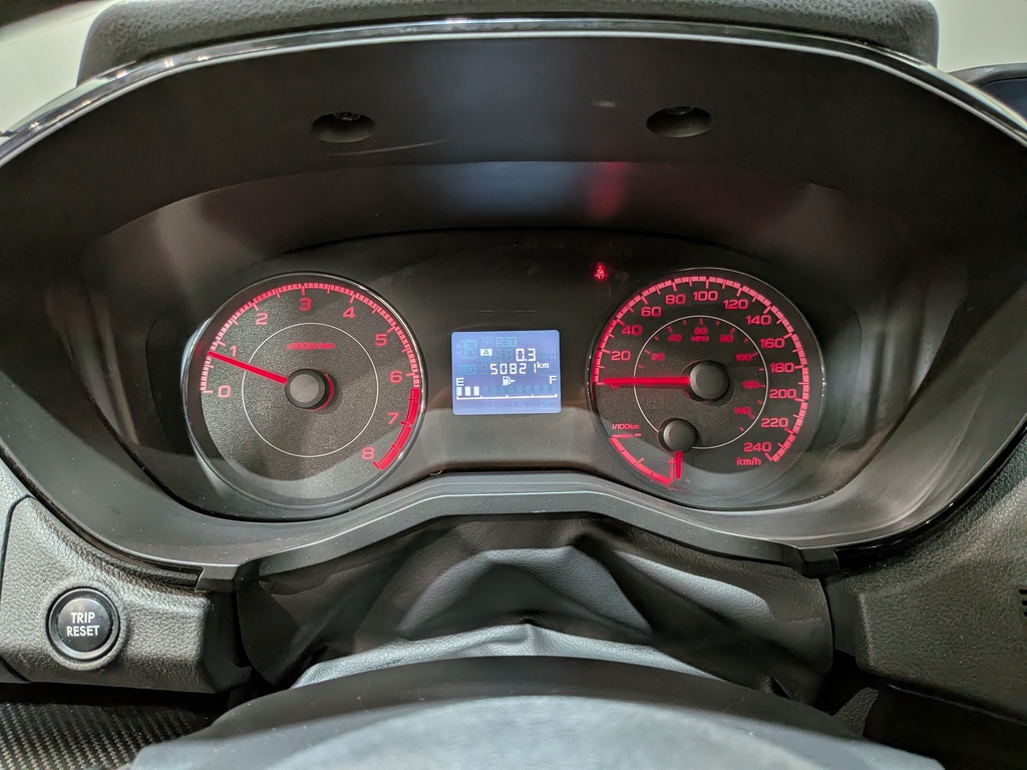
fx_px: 712
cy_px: 385
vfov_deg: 56.8
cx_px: 514
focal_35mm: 24
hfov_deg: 71.6
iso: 50
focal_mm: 4.53
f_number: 1.7
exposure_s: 1/60
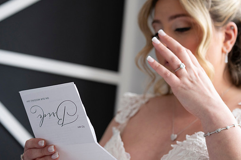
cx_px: 133
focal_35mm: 96
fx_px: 642
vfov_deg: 14.2
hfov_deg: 21.2
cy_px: 86
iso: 1600
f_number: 4
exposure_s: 1/640
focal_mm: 85
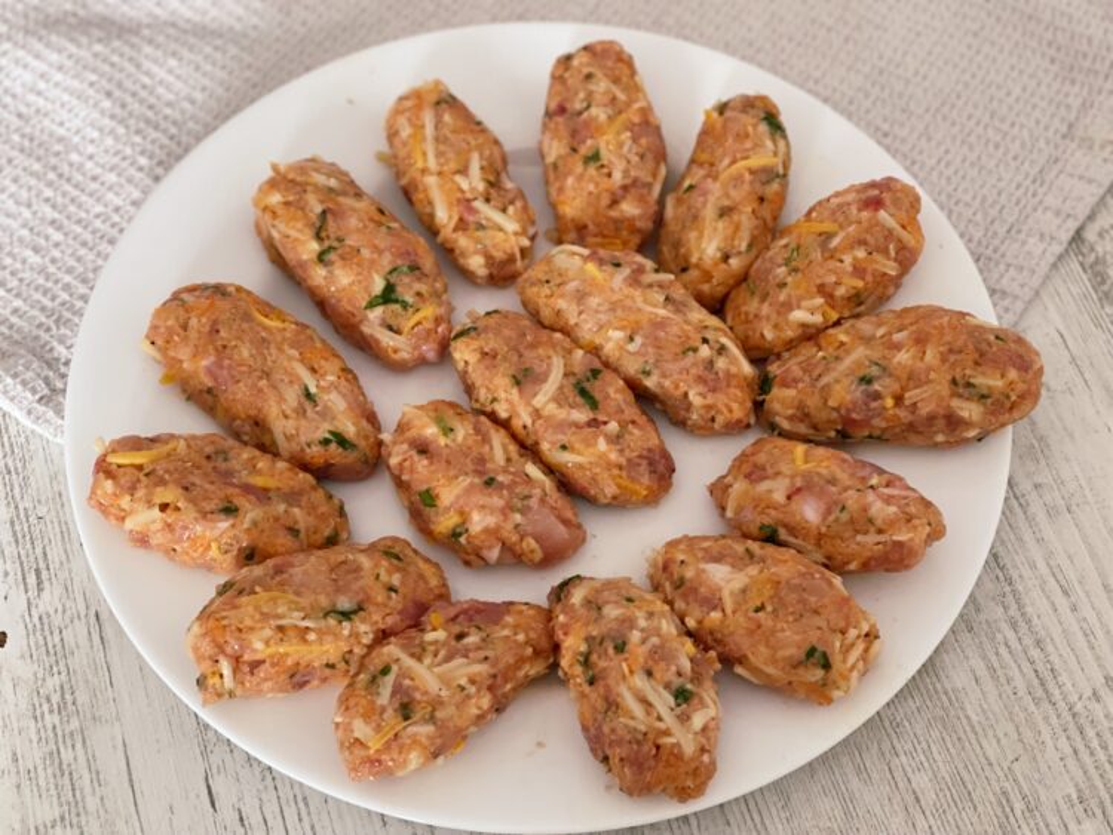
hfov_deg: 30.3
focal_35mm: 64
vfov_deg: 22.9
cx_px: 556
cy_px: 418
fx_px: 2058
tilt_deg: -59.9
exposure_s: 1/39
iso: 400
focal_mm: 7.5
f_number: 2.2
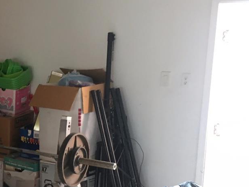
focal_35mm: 71
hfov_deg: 25.2
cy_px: 141
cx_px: -34
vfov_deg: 20.5
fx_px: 510
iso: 100
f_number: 2.2
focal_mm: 4.15
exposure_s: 1/30
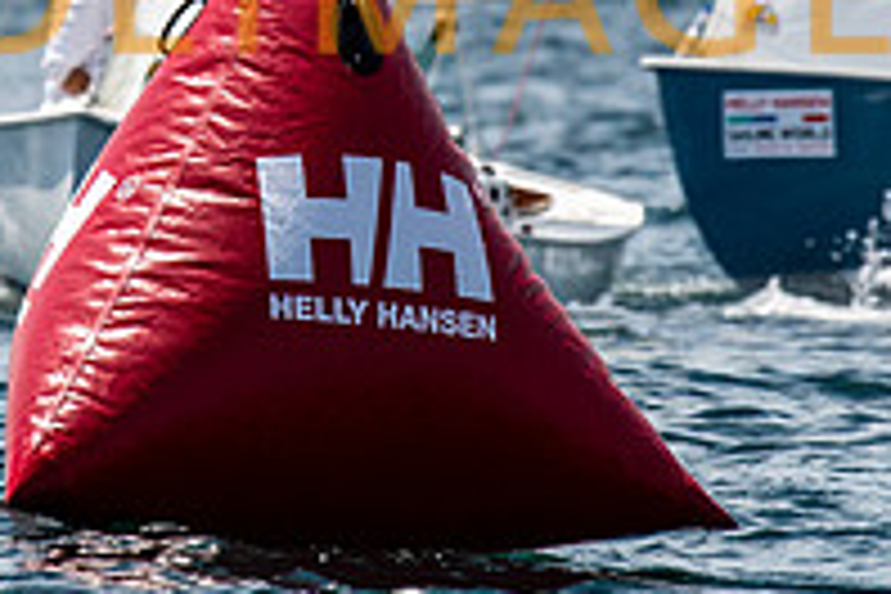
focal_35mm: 1379
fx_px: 34128
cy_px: -38
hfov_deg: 1.5
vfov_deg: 1.0
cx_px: 266
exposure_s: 1/3200
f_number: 5
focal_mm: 300
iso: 320
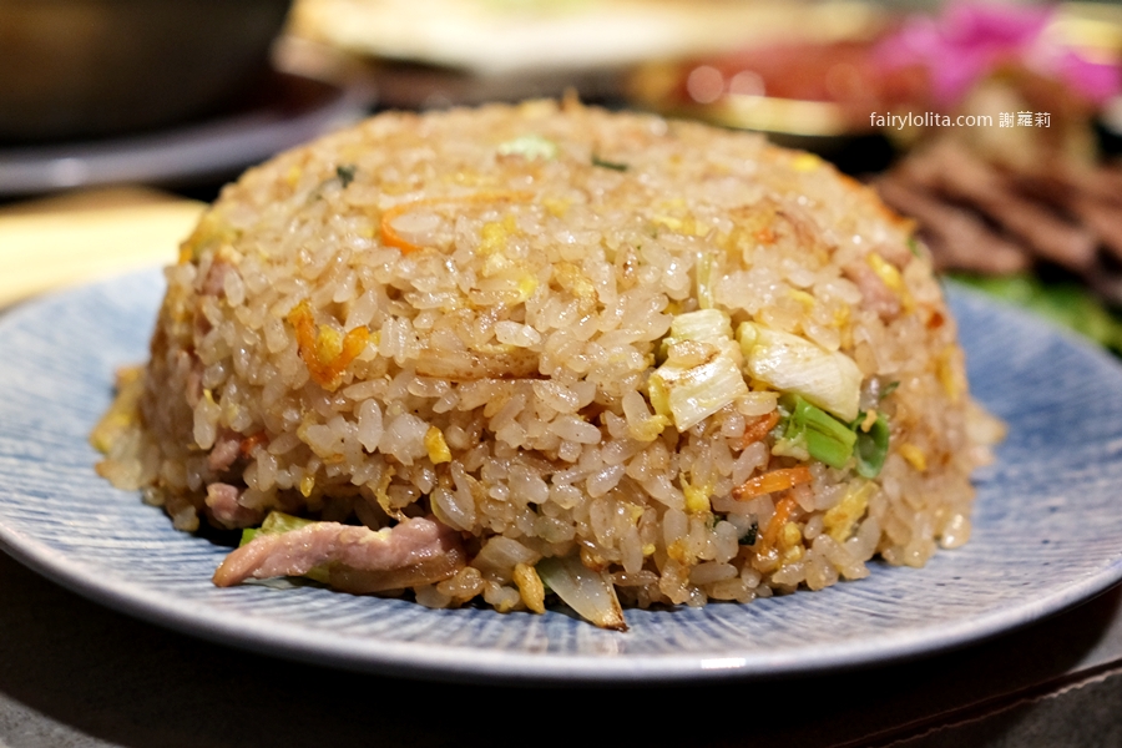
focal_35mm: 35
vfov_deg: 37.9
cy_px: 374
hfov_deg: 54.4
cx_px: 561
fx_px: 1091
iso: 1000
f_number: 2.8
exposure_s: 1/34
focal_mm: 23
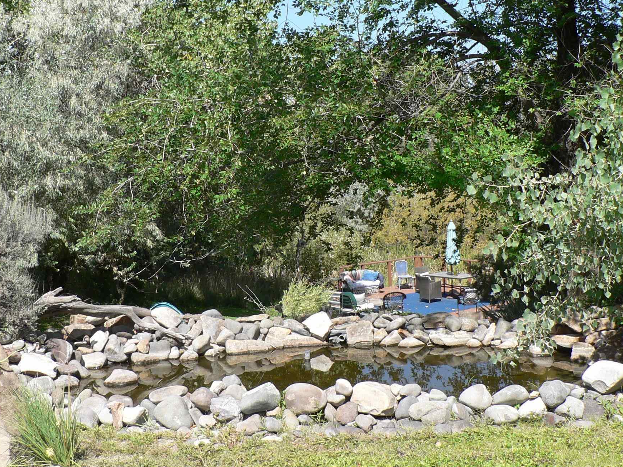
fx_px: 954
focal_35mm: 53
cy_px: 191
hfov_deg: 36.1
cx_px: 270
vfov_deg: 27.5
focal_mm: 6
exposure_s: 1/320
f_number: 4
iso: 80
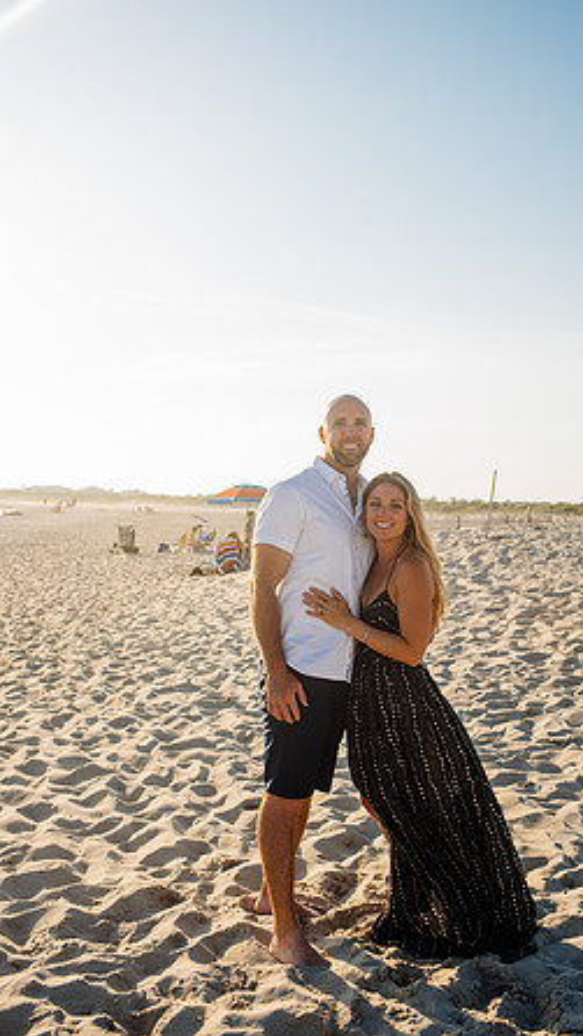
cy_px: 516
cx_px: 330
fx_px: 1016
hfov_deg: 32.0
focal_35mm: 37
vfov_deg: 54.0
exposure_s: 1/800
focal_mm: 35
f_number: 4
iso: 160
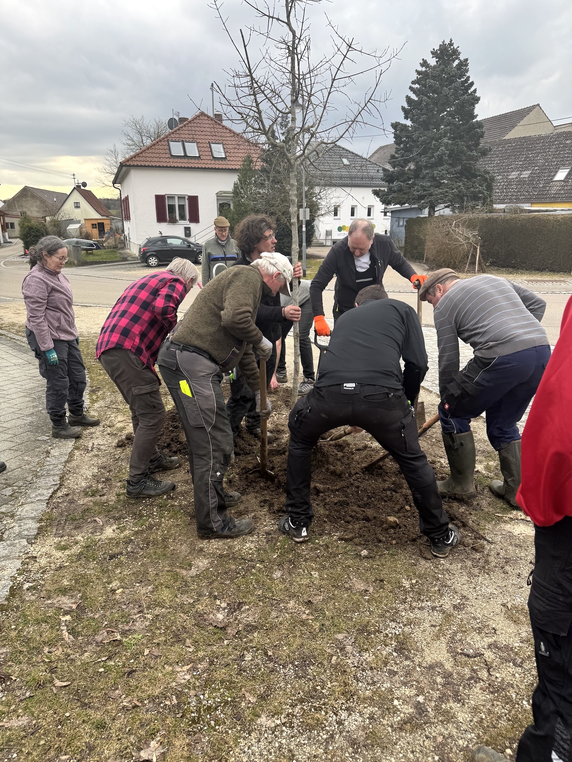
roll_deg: -0.1
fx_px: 529
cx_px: 286
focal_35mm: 24
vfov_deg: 71.6
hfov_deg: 56.8
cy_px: 381
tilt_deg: -17.8
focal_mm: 6.76
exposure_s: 1/347
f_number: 1.78
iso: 80
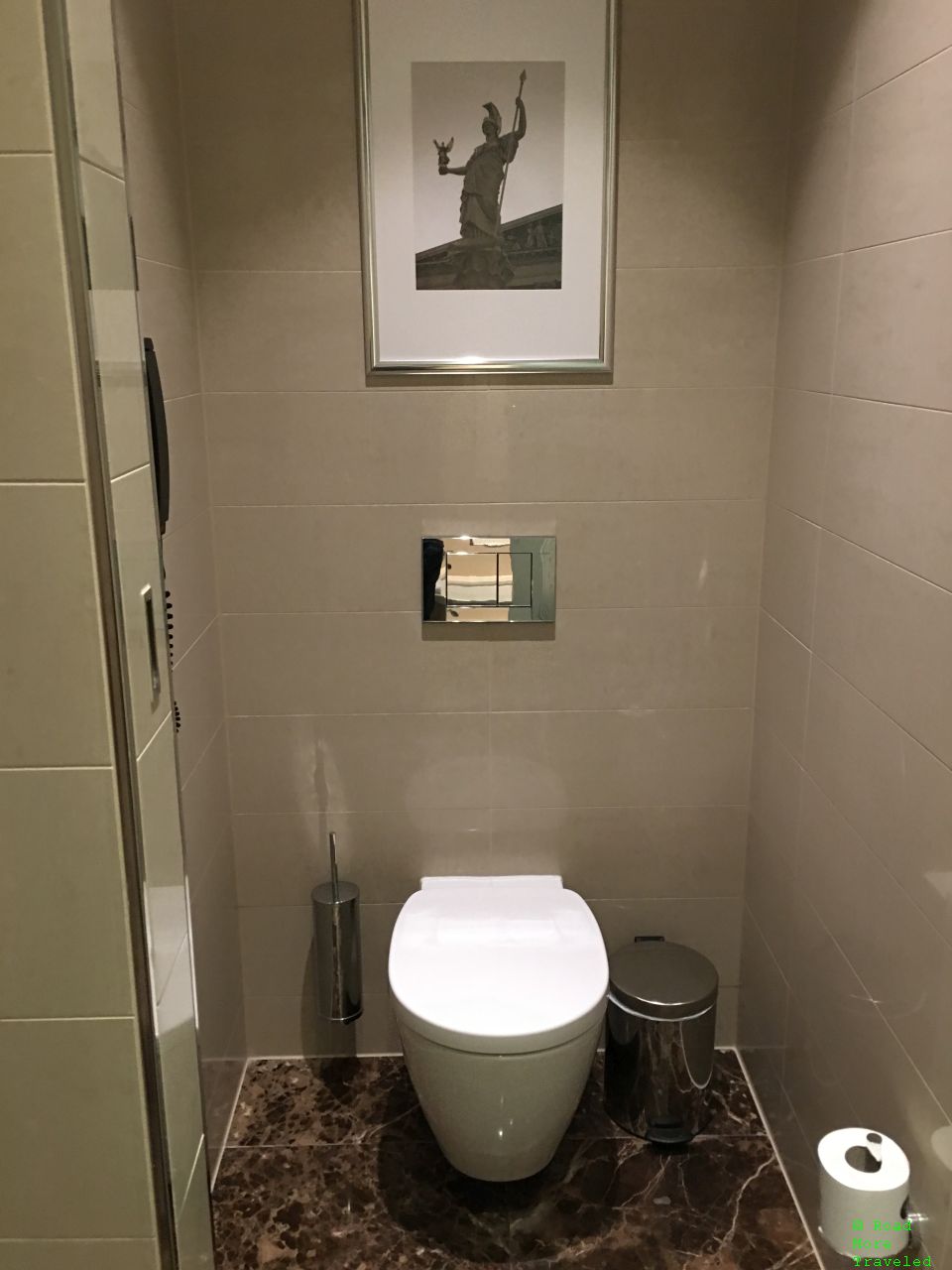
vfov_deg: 61.7
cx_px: 476
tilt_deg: -14.8
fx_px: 1063
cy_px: 635
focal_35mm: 29
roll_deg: +0.7
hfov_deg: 48.2
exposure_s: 1/8
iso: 100
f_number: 2.2
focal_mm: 4.15
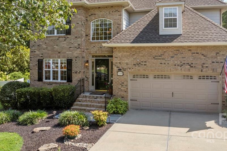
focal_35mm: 28
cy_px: 58
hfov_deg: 65.1
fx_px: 176
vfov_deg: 46.0
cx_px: 131
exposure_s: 1/1250
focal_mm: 8.38
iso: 100
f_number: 2.8
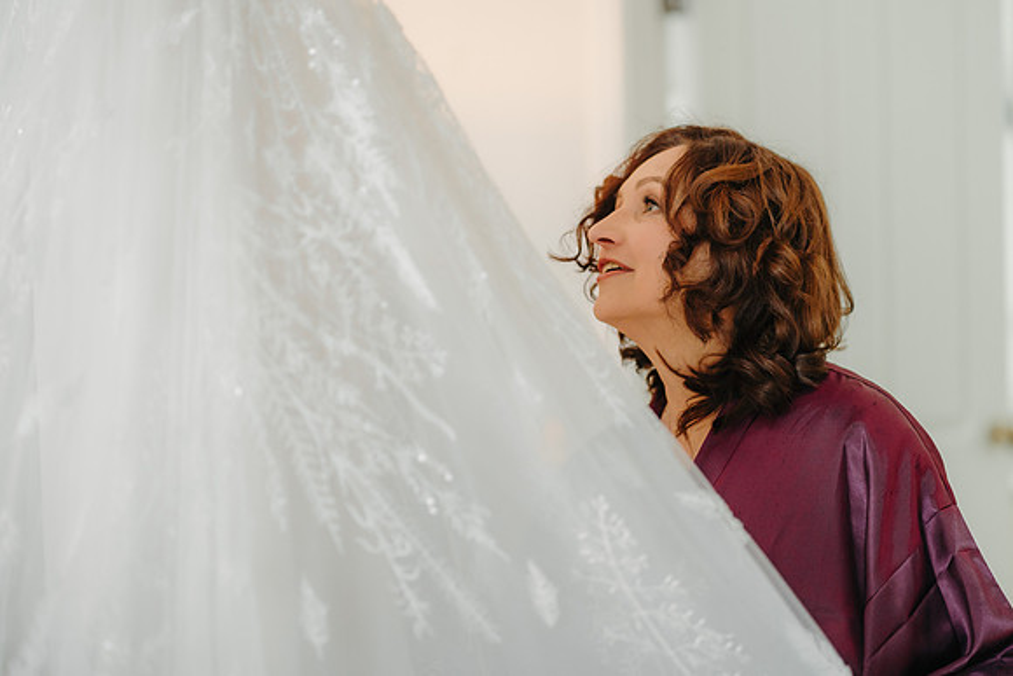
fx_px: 2691
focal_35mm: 96
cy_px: 307
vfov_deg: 14.3
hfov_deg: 21.3
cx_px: 534
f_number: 2
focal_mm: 85
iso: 1000
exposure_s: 1/200
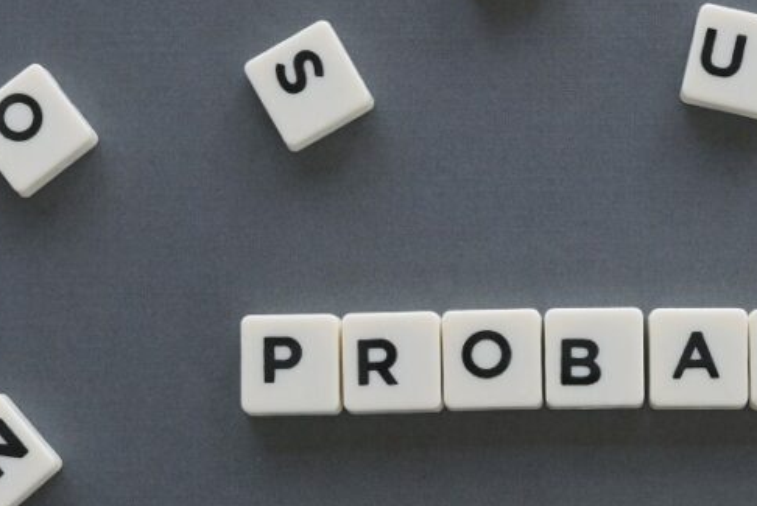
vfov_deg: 7.7
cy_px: 395
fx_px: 3767
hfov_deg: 11.4
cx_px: 600
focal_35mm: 179
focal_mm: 34
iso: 200
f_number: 5.6
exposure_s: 1/125
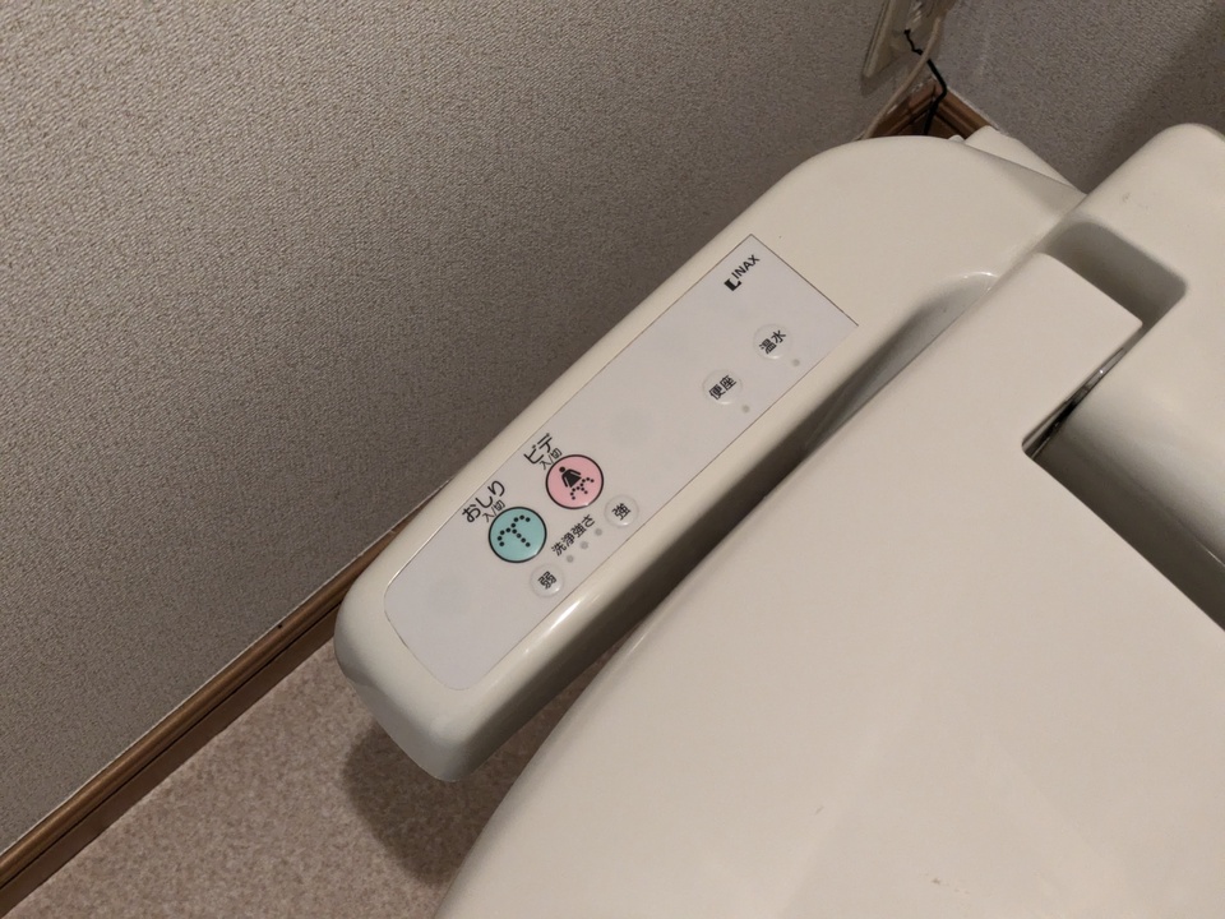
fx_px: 1805
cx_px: 612
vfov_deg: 28.6
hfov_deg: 37.5
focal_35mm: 51
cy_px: 460
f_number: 1.89
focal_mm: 5.43
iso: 823
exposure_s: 1/60
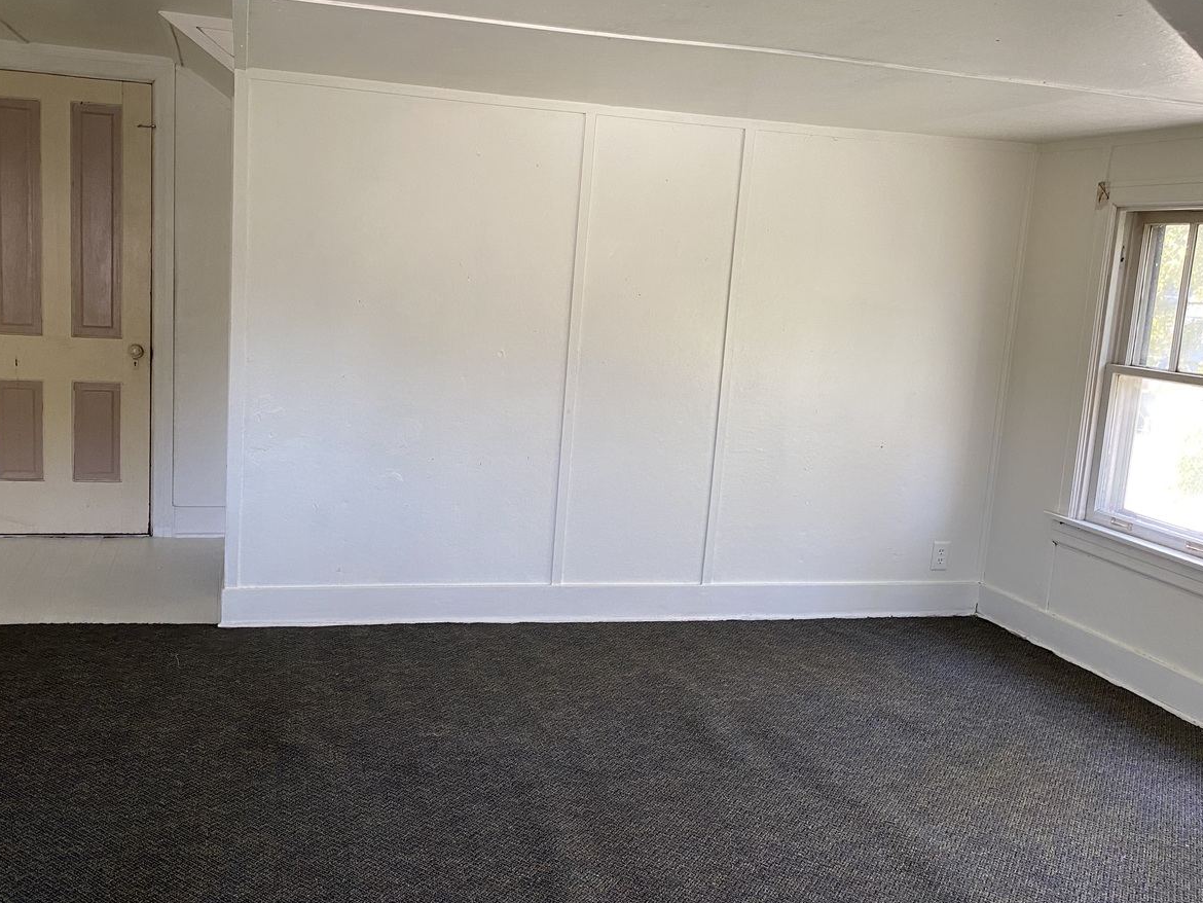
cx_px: 534
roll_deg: -3.5
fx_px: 1112
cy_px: 444
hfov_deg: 56.7
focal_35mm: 32
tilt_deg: -9.4
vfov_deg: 44.2
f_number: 1.8
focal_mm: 4.25
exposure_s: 1/71
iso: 125
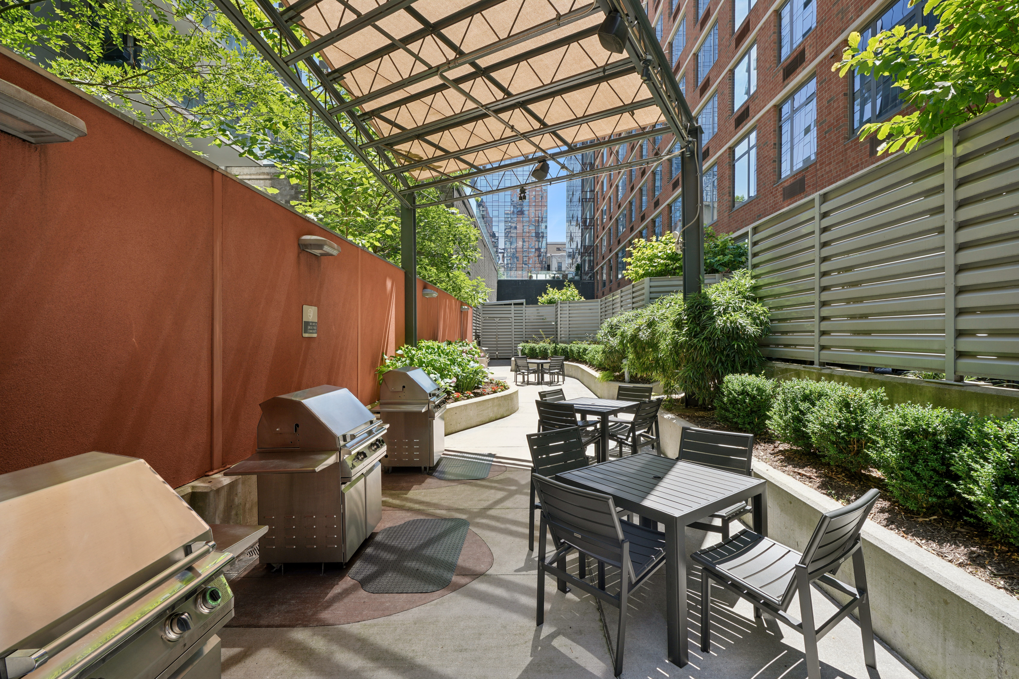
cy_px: 340
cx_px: 510
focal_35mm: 16
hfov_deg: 96.7
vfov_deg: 73.7
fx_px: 453
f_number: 11
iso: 100
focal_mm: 16
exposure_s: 1/25
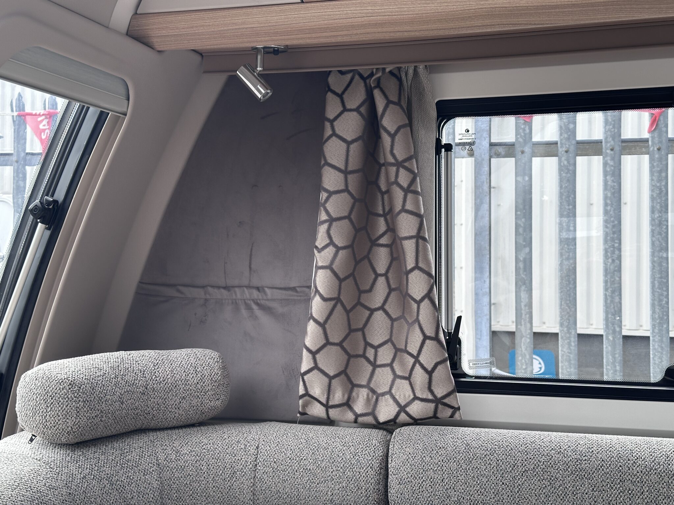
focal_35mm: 48
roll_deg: -0.7
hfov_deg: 39.7
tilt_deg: +0.6
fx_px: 935
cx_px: 337
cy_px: 252
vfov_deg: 30.3
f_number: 1.78
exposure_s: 1/450
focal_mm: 6.86
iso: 64
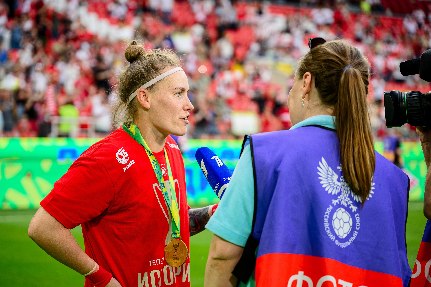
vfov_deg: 13.0
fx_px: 1259
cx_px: 211
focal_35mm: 105
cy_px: 141
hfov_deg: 19.4
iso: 1000
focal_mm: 103
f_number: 4
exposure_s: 1/800
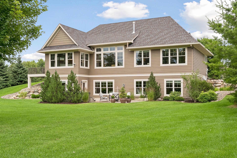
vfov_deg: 34.2
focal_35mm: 39
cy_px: 79
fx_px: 257
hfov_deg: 49.6
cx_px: 118
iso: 800
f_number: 8
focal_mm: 26
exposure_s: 1/800
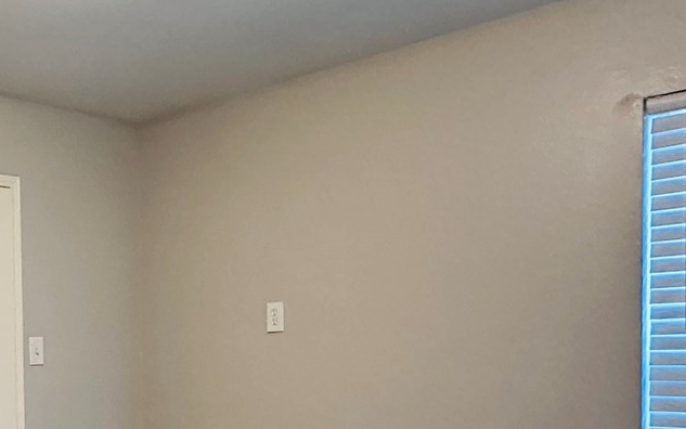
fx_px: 898
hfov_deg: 37.4
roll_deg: +0.4
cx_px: 2
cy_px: 378
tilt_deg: -0.9
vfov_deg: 26.1
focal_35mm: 48
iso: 500
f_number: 2.2
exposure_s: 1/60
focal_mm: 2.22
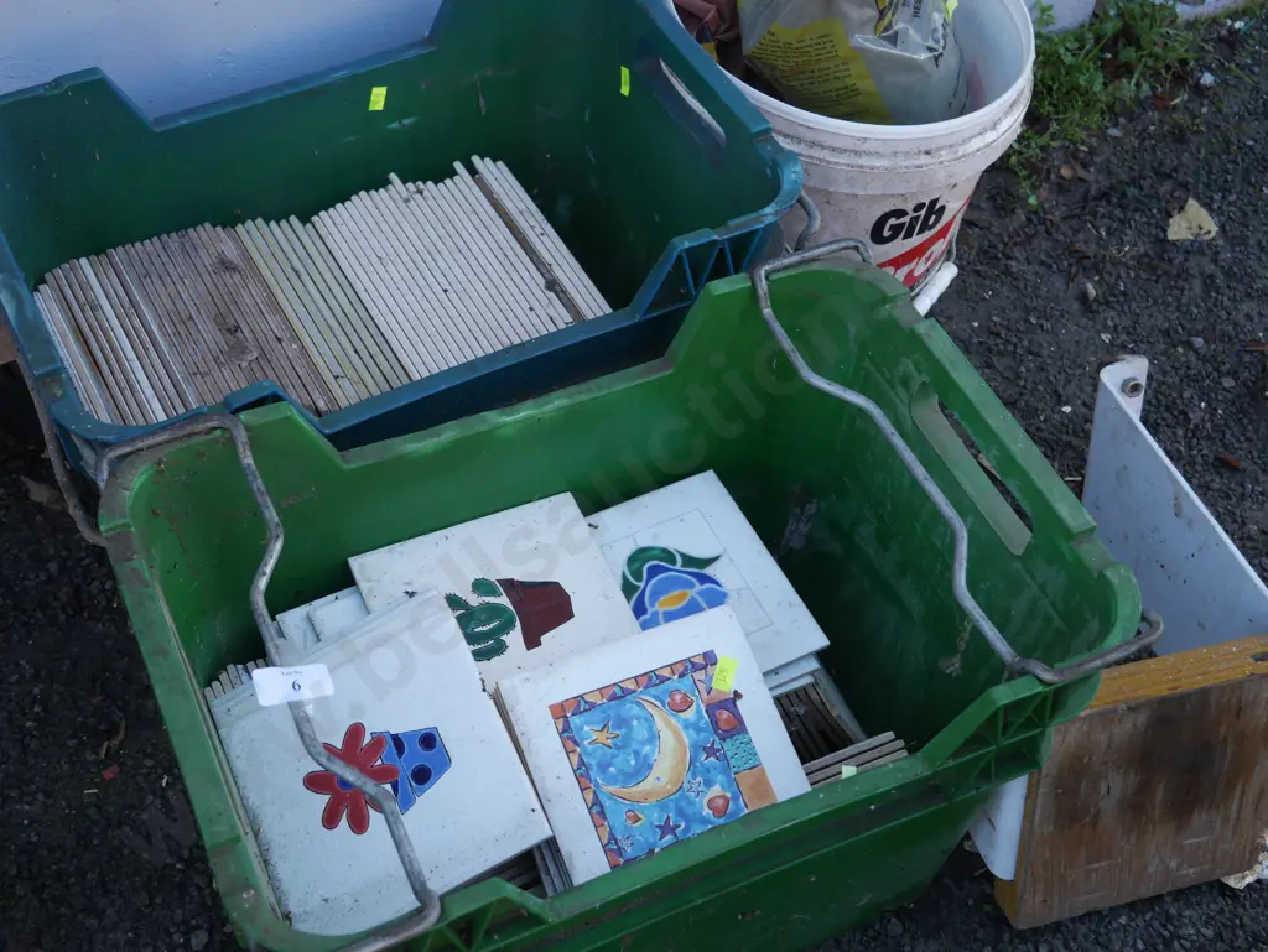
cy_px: 476
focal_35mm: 44
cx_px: 634
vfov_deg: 32.9
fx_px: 1612
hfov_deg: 42.9
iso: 200
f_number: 4.7
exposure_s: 1/100
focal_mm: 22
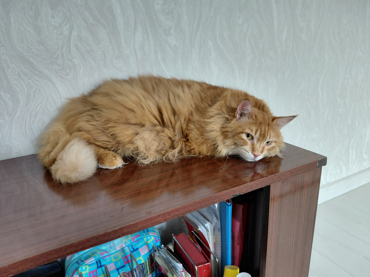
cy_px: 138
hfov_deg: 69.4
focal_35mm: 25
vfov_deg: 54.9
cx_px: 185
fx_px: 267
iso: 200
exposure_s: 1/60
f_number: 1.8
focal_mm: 4.69
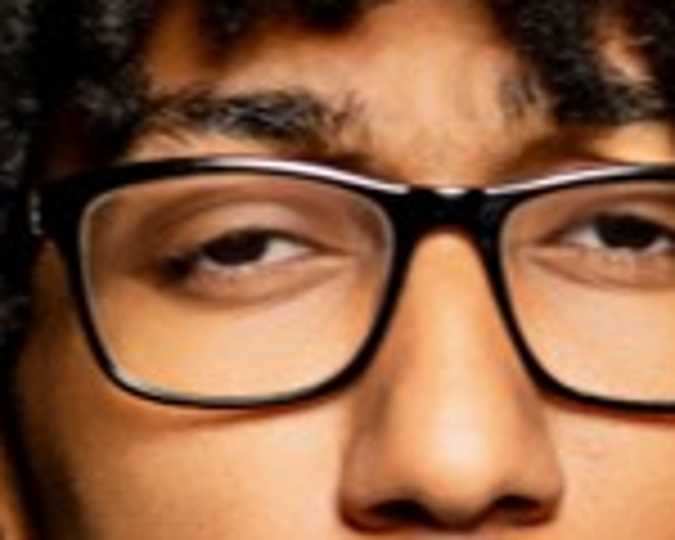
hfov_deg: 4.2
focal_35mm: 463
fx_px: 9250
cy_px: 2349
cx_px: 580
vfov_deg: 3.2
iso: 500
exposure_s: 1/200
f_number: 5
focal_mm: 46.3
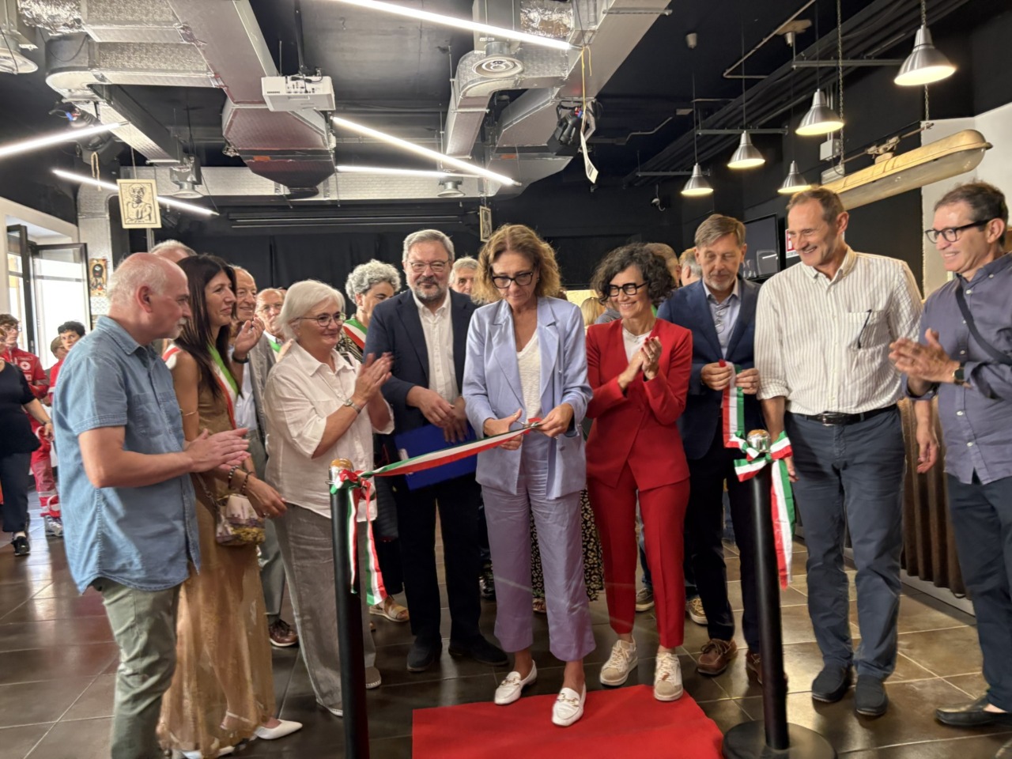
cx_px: 506
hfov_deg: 67.3
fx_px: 760
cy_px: 380
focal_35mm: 26
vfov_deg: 53.1
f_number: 1.6
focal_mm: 5.96
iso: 250
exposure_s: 1/50
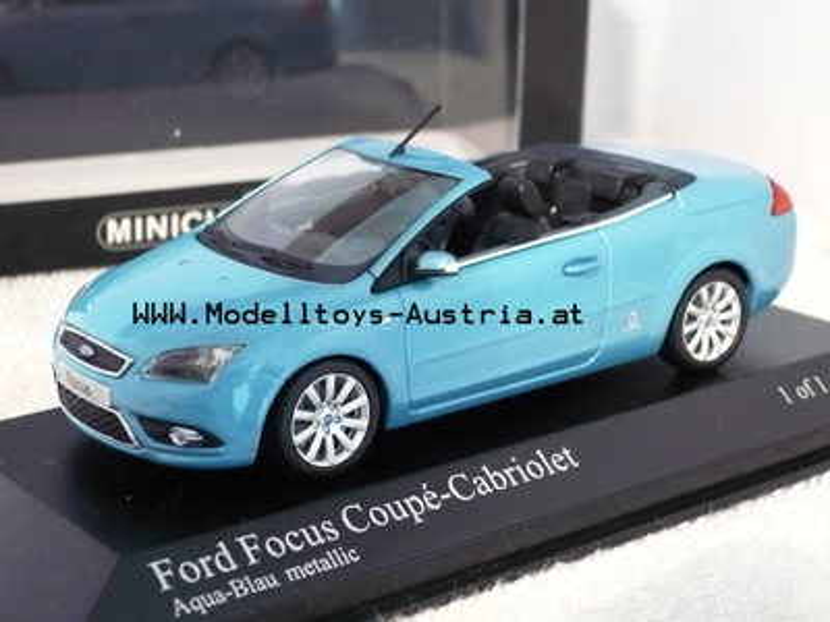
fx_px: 1798
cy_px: 311
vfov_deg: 19.6
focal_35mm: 75
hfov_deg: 26.0
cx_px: 415
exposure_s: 1/8
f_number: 3.5
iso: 320
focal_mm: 9.1
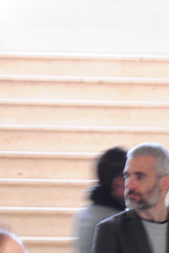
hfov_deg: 4.7
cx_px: 175
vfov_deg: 6.9
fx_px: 2063
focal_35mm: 293
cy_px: 377
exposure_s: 1/8
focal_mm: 52
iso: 640
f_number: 5
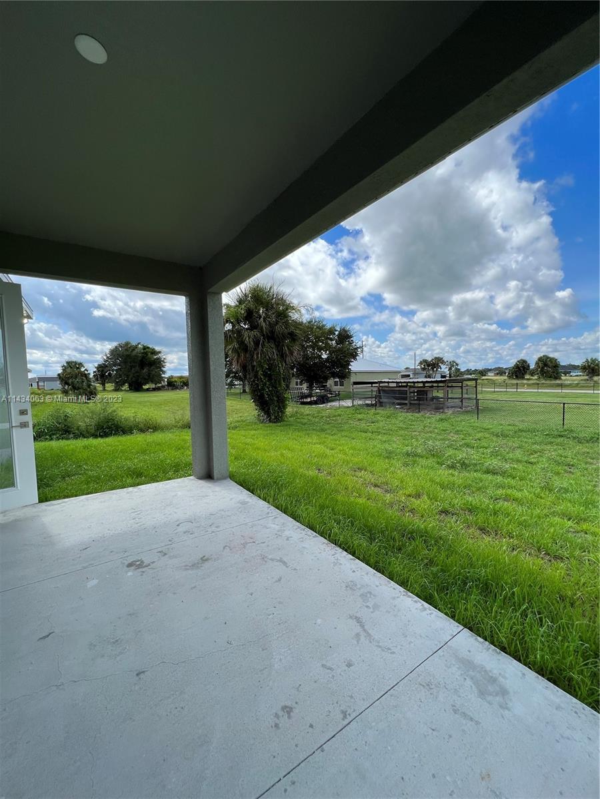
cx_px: 300
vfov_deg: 106.2
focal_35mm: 13
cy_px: 400
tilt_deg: -2.5
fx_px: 300
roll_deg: +1.2
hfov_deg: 89.9
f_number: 1.8
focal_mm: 1.57
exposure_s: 1/1206
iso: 32
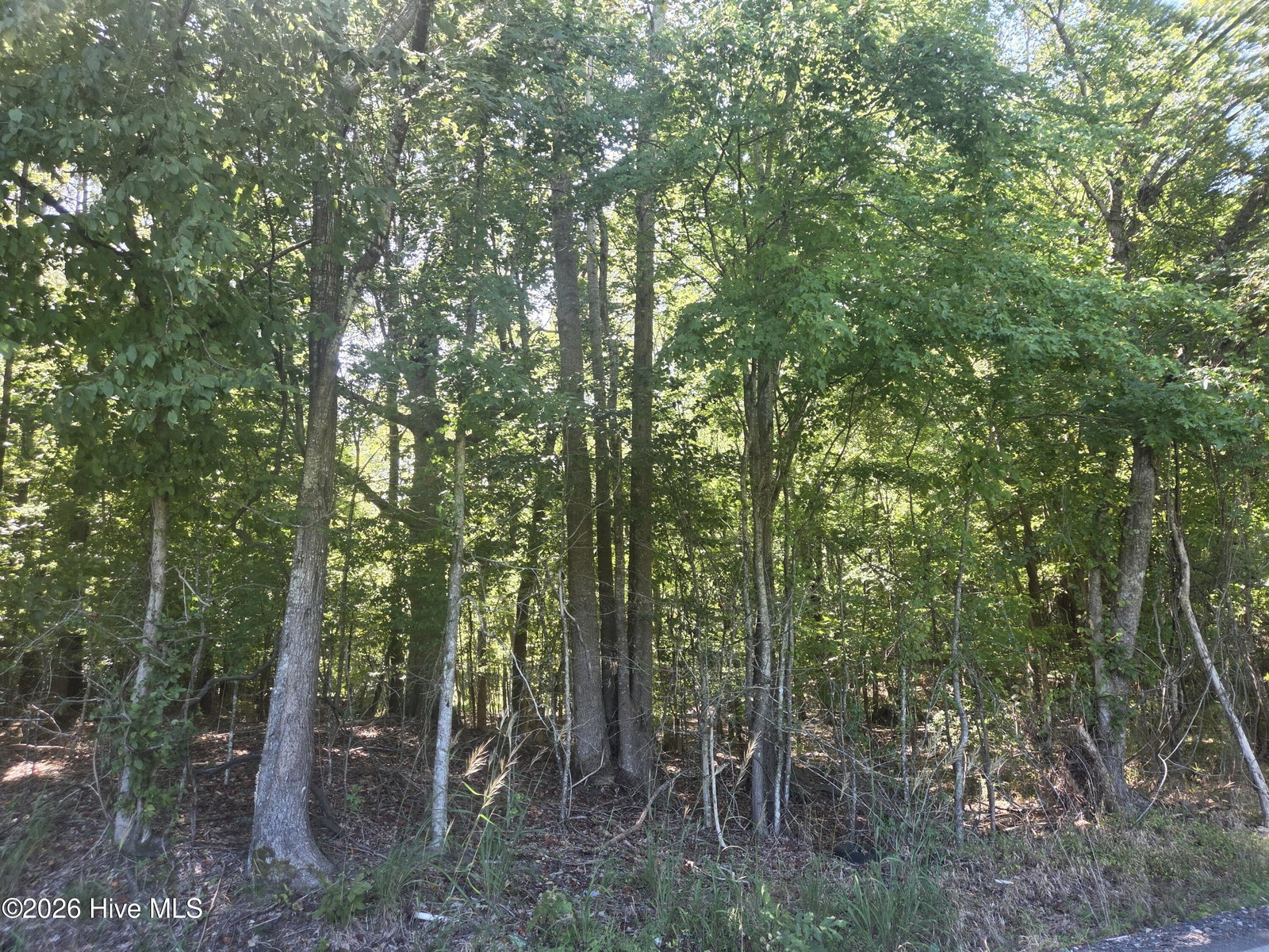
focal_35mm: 23
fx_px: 843
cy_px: 476
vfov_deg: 58.9
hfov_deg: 73.9
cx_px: 634
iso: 80
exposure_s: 1/120
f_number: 1.8
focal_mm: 5.4
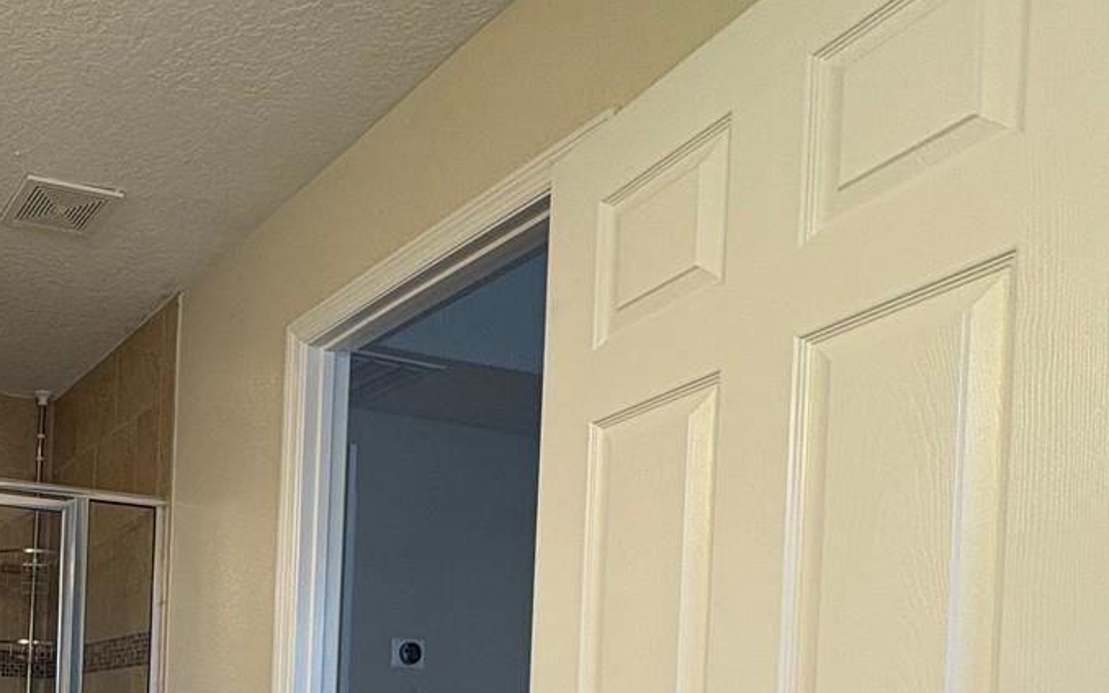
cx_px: 47
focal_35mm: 35
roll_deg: -2.1
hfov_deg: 47.7
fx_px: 1058
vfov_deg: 32.2
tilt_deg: -0.1
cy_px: 755
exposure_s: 1/120
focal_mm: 2.22
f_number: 2.2
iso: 160
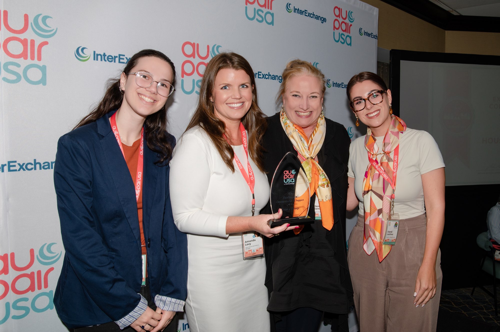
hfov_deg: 73.8
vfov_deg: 53.1
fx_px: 333
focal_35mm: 24
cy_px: 166
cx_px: 250
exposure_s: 1/200
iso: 200
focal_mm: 24
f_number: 14
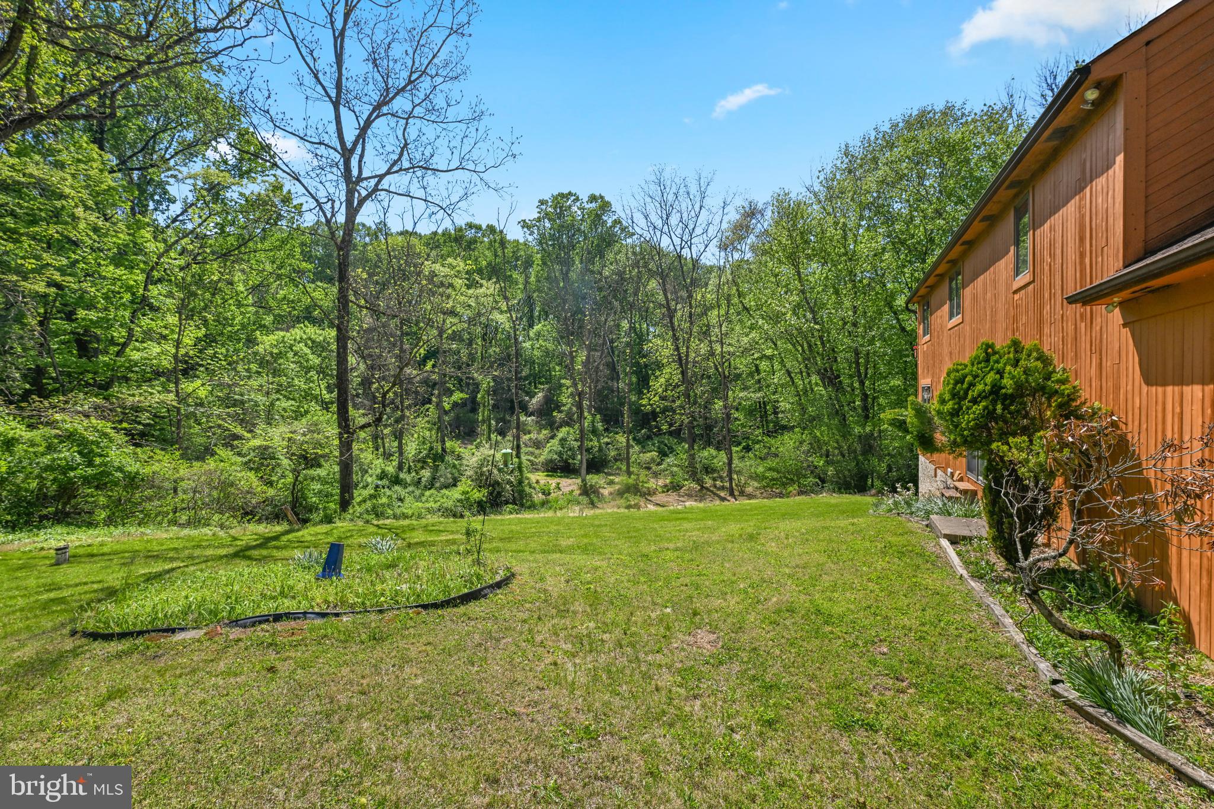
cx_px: 607
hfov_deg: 100.4
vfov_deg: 77.3
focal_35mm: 15
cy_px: 404
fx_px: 506
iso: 400
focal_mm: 15
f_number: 8
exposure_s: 1/800
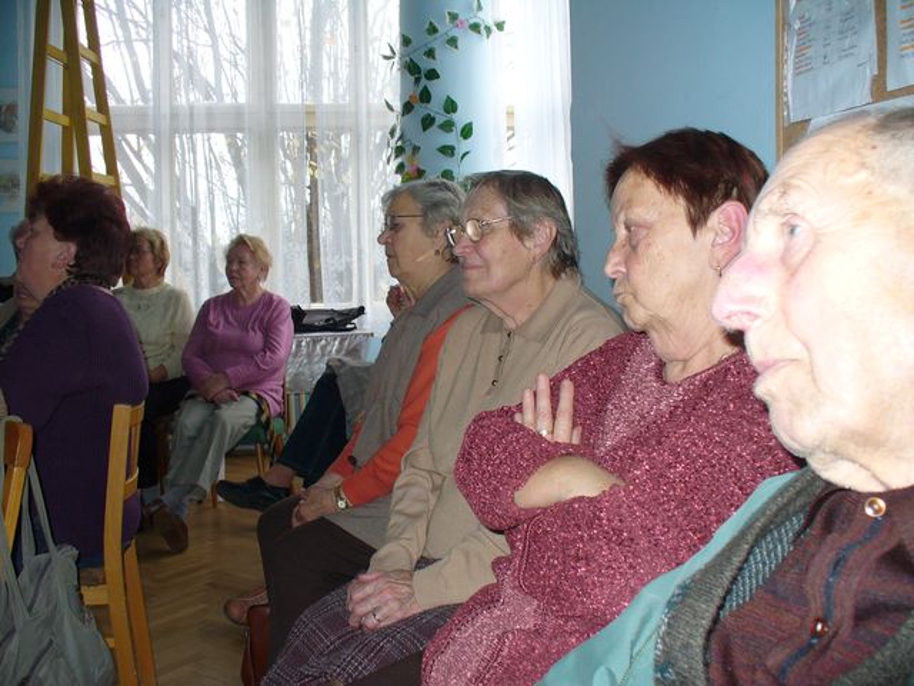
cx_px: 457
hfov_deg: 50.1
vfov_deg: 38.7
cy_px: 343
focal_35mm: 37
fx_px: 977
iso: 100
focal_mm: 6.1
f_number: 2.8
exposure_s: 1/30
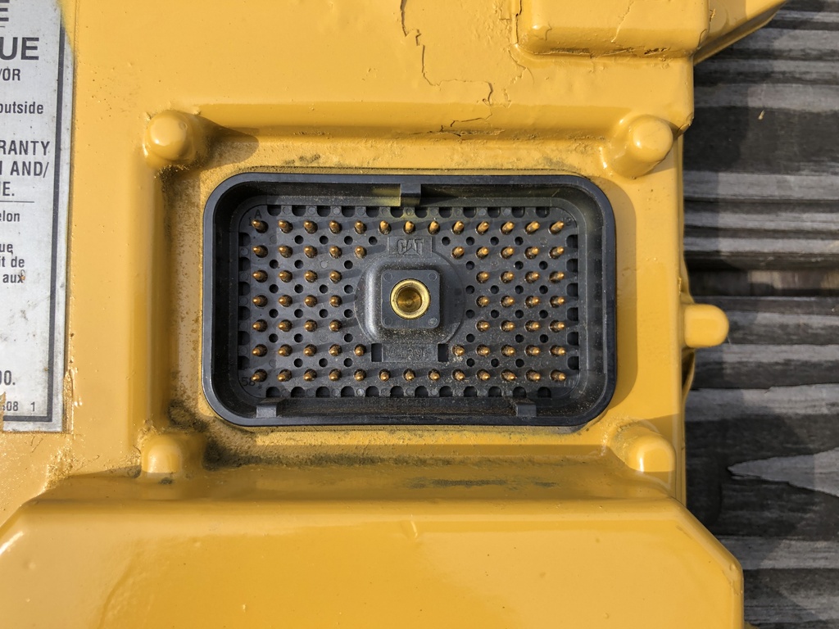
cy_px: 314
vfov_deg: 49.7
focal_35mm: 28
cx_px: 420
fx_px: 679
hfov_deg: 63.4
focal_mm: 4
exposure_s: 1/1066
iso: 20
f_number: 1.8
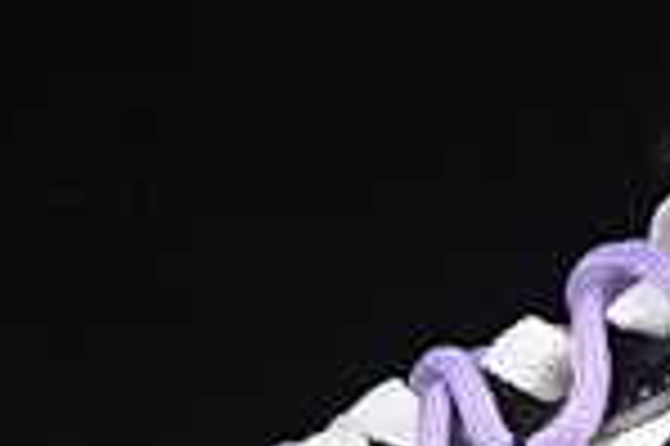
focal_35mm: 404
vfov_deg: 3.4
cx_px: 661
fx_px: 7511
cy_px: 372
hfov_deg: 5.1
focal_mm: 50
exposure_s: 1/60
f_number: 6.3
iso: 160
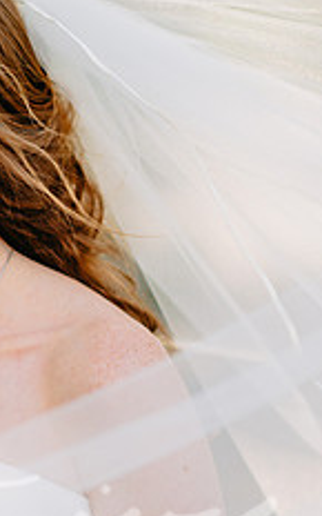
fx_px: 3033
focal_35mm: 216
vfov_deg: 9.7
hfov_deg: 6.0
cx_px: -227
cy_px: 280
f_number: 2
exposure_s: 1/640
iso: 100
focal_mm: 85
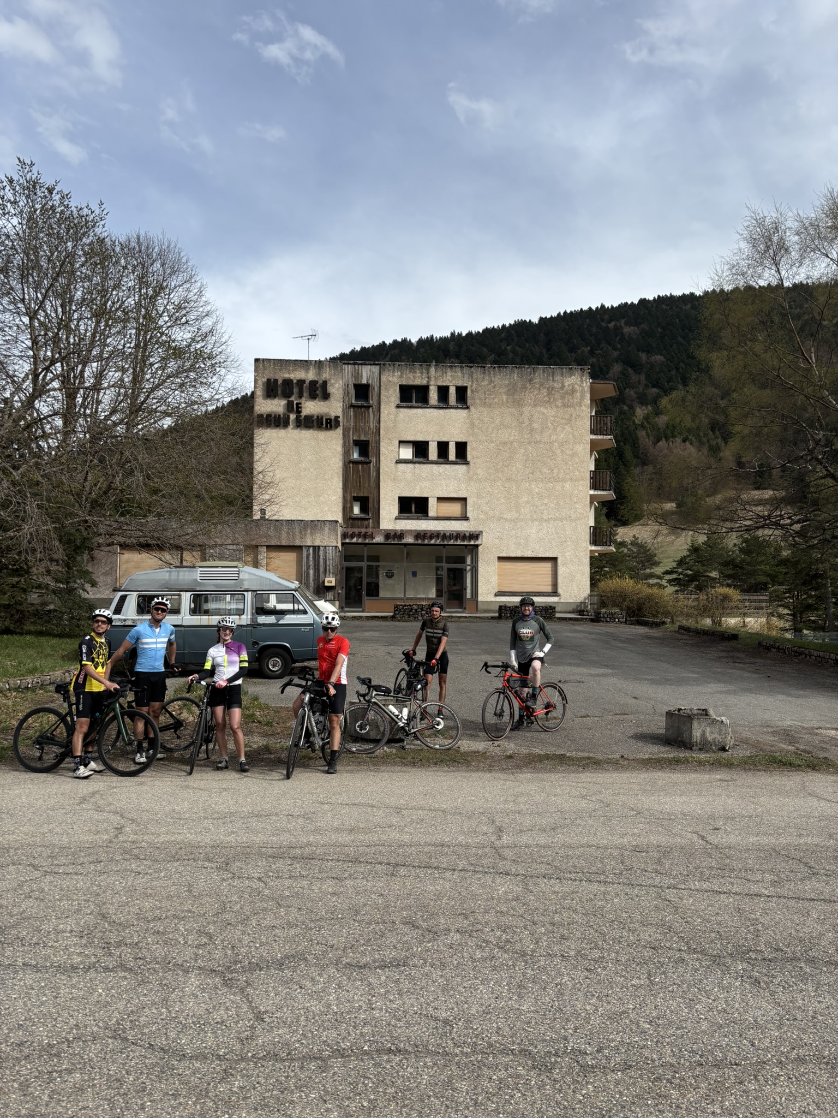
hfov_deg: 53.1
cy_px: 559
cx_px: 419
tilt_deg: +3.6
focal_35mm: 26
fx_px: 839
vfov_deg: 67.3
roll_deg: -1.1
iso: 50
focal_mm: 5.96
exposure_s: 1/3534
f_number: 1.6
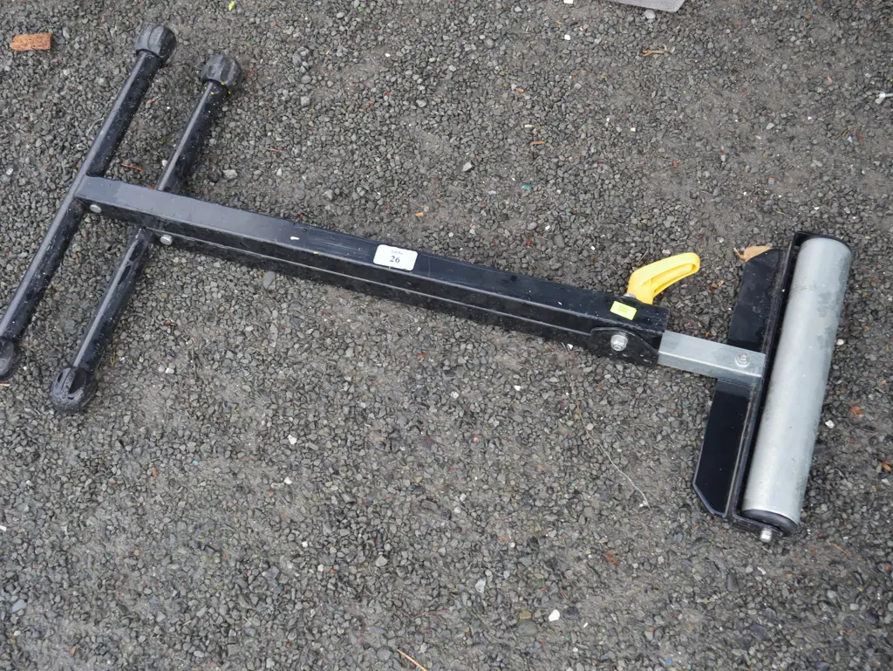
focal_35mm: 46
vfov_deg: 31.5
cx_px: 446
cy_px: 336
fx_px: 1187
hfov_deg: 41.2
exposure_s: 1/60
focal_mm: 23
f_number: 5.1
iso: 320
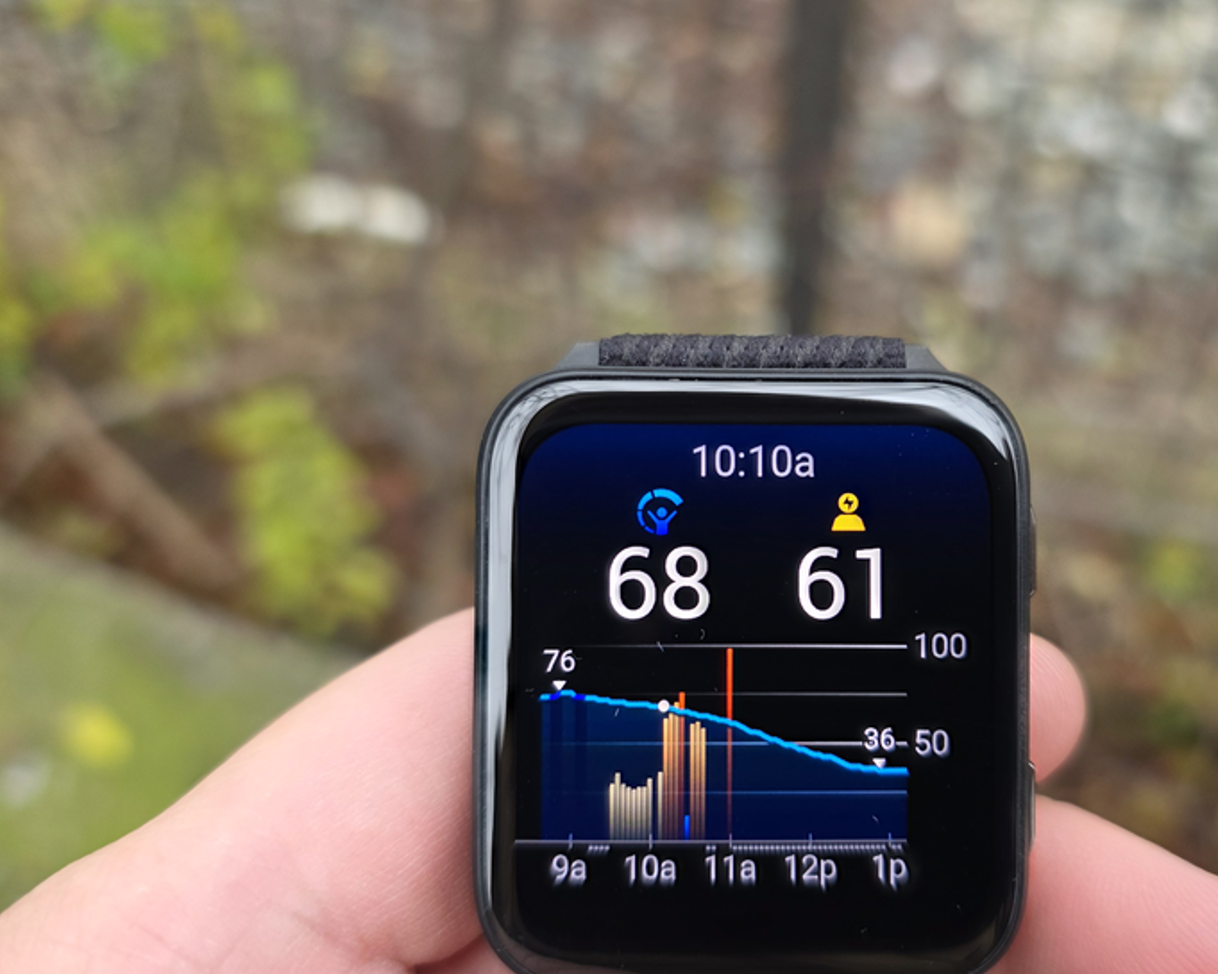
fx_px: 1118
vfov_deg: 47.1
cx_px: 753
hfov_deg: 56.6
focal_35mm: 31
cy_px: 516
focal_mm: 6.3
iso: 160
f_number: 1.7
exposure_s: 1/180
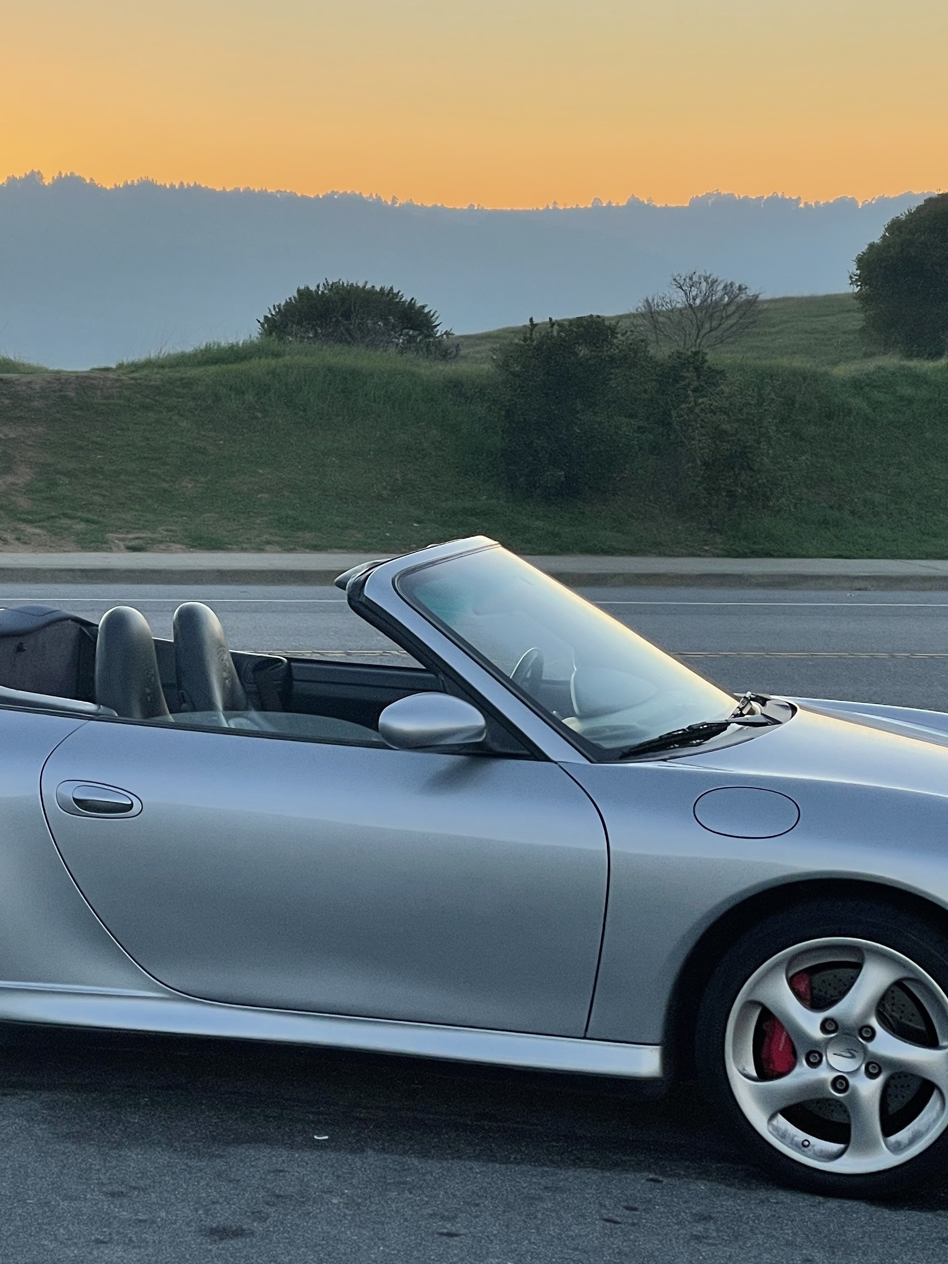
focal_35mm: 79
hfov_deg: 18.7
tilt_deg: -6.7
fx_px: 2885
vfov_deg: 24.7
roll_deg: +1.5
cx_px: 416
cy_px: 558
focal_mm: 6
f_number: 2
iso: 25
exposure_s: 1/294
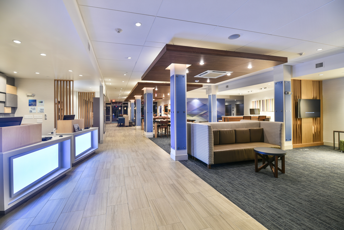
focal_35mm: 15
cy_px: 115
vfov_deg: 77.4
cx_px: 172
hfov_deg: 100.4
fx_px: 143
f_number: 2.8
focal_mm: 15
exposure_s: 1/13
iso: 100
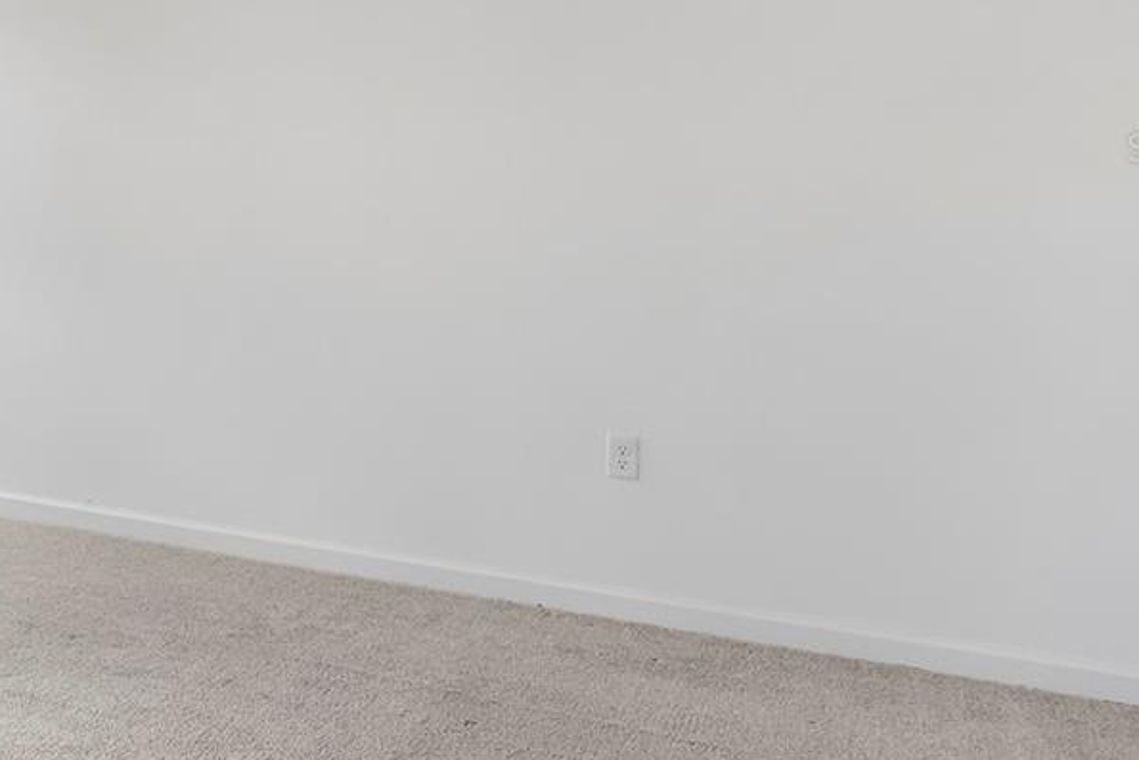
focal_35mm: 43
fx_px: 1361
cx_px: -234
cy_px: 147
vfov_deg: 30.4
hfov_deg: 35.5
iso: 100
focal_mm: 16
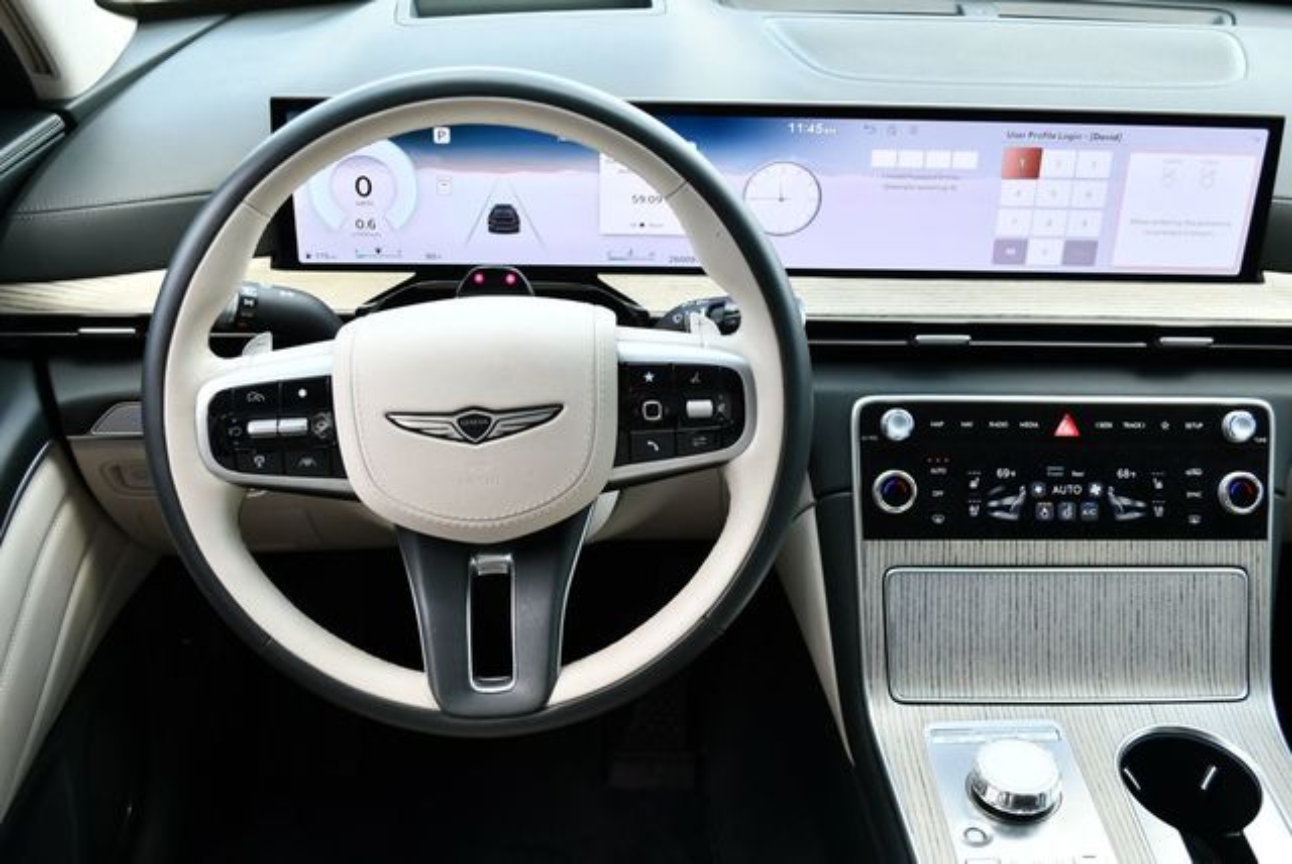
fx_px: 1437
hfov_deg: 48.4
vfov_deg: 33.5
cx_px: 646
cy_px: 432
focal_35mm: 40
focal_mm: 20
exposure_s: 1/250
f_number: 4
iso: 400
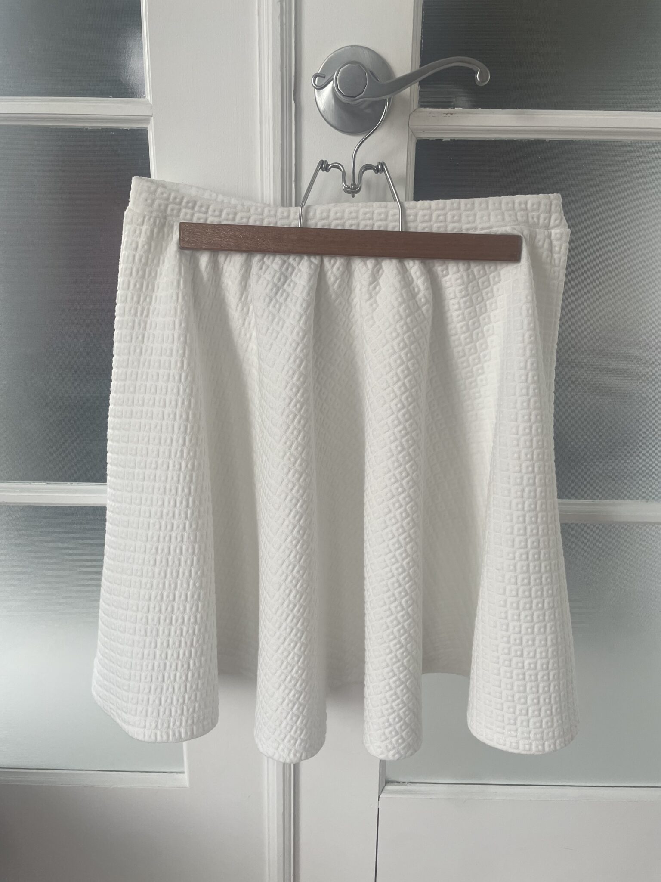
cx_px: 330
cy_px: 441
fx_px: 662
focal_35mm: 26
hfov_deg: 53.1
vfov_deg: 67.3
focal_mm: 4.2
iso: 80
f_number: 1.6
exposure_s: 1/121
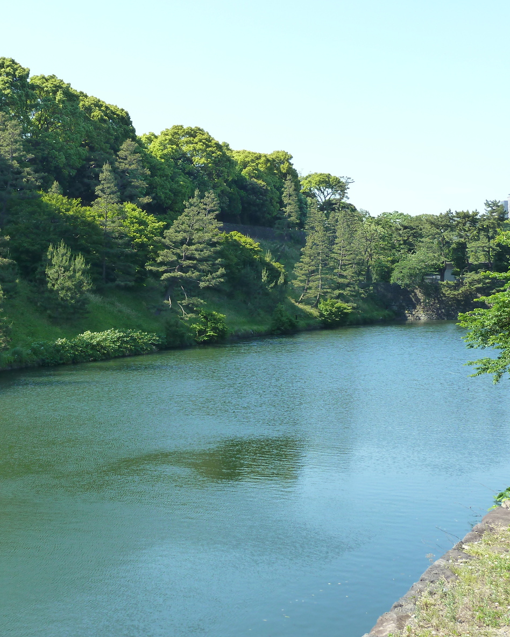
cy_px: 317
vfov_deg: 32.5
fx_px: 1094
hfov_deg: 26.0
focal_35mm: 58
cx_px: 157
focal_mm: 7.3
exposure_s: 1/200
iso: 125
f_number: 4
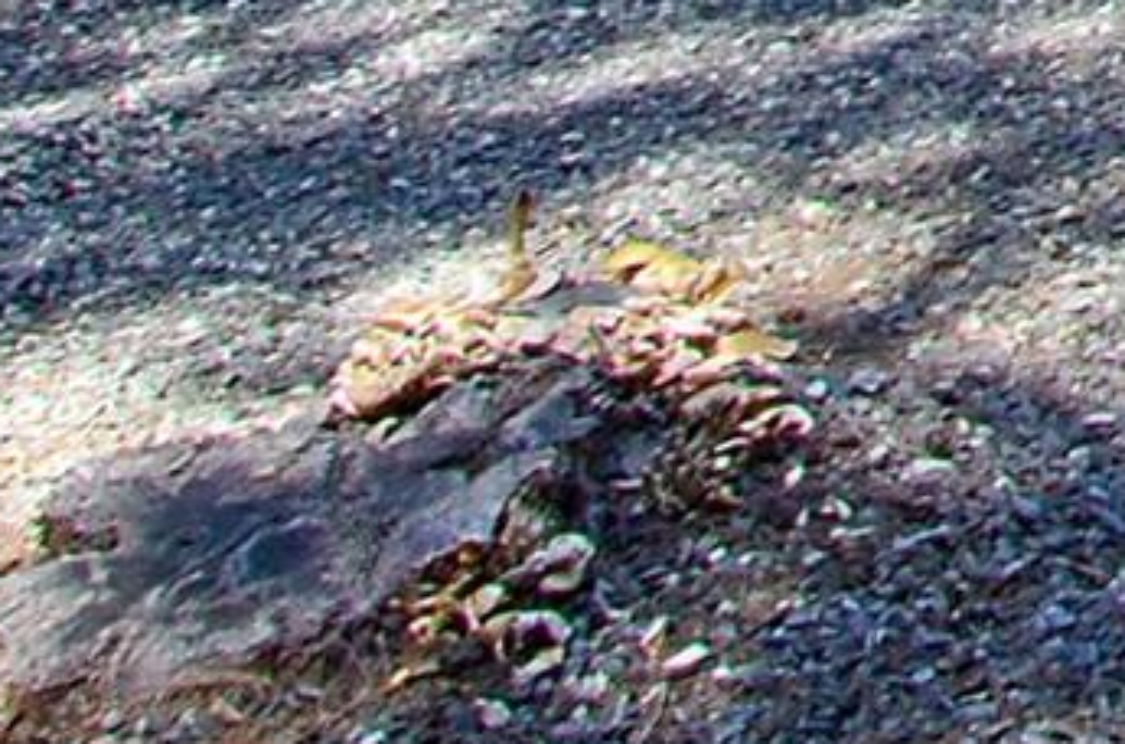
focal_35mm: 107
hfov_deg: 13.8
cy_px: -1442
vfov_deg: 9.9
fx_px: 3335
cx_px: 2674
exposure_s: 1/250
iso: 400
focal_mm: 12
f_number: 10
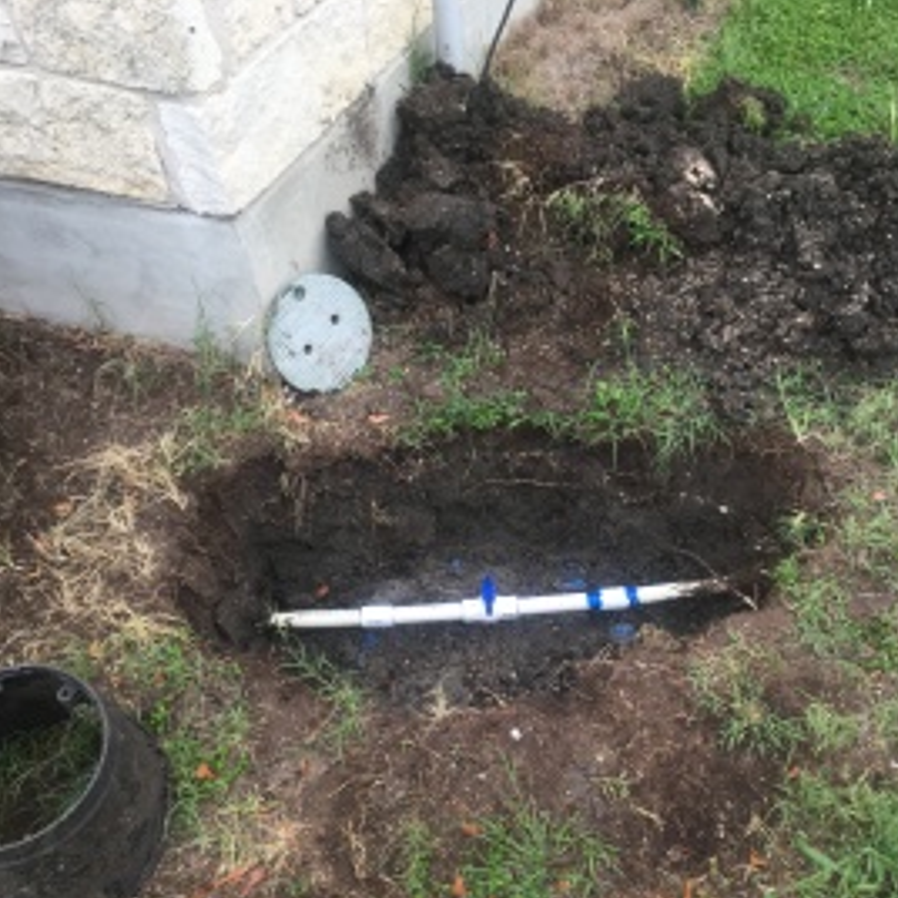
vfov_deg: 47.2
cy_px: 449
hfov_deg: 47.2
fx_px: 1027
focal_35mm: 35
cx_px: 486
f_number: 2.2
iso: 32
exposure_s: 1/120
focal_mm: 4.15
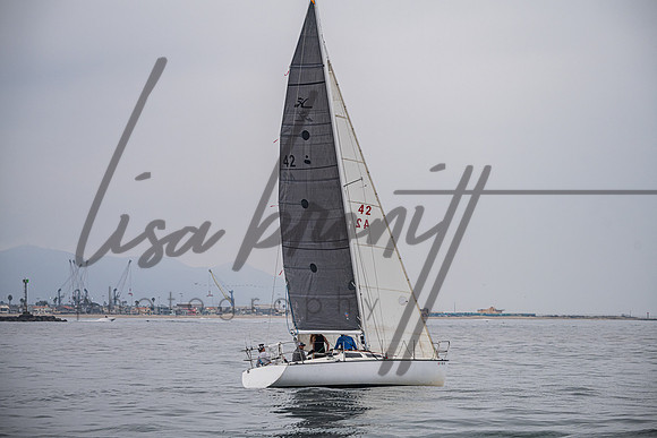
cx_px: 328
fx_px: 2738
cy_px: 219
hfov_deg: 13.7
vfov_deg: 9.2
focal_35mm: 150
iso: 400
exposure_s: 1/4000
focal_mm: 150
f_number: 5.6
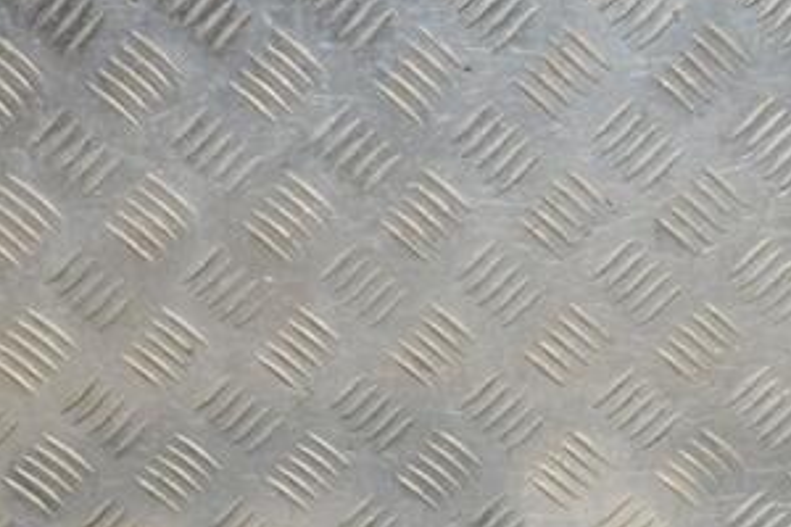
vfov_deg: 11.9
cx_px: 535
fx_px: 2505
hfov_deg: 17.9
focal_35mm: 114
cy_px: 514
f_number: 5.6
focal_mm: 38
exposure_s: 1/200
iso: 800
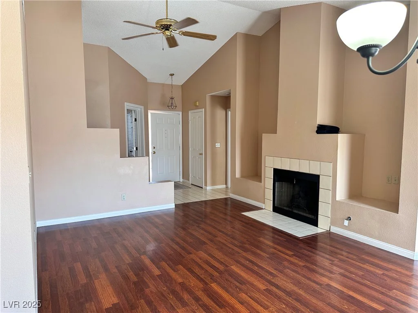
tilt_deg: -4.0
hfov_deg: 71.6
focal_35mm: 24
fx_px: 290
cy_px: 156
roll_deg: -0.8
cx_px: 209
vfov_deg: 56.8
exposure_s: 1/120
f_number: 1.78
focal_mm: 6.86
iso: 160
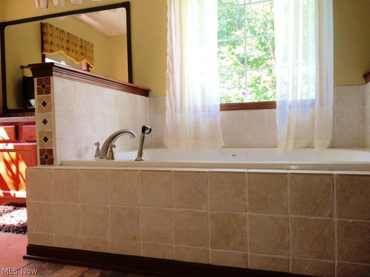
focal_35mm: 29
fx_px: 310
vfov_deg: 48.2
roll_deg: +3.1
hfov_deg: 61.7
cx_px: 185
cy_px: 138
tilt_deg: -1.4
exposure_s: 1/120
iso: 64
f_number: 2.2
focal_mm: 4.15
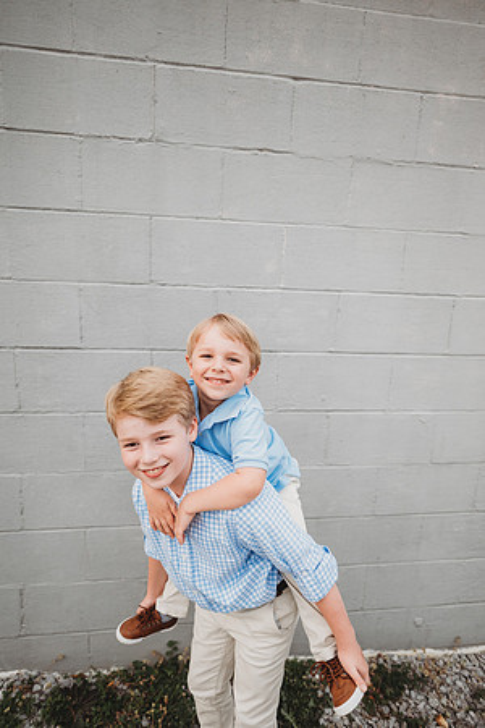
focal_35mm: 24
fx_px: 485
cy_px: 364
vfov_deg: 73.7
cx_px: 242
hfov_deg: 53.1
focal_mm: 24
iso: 320
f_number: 2.5
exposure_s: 1/250
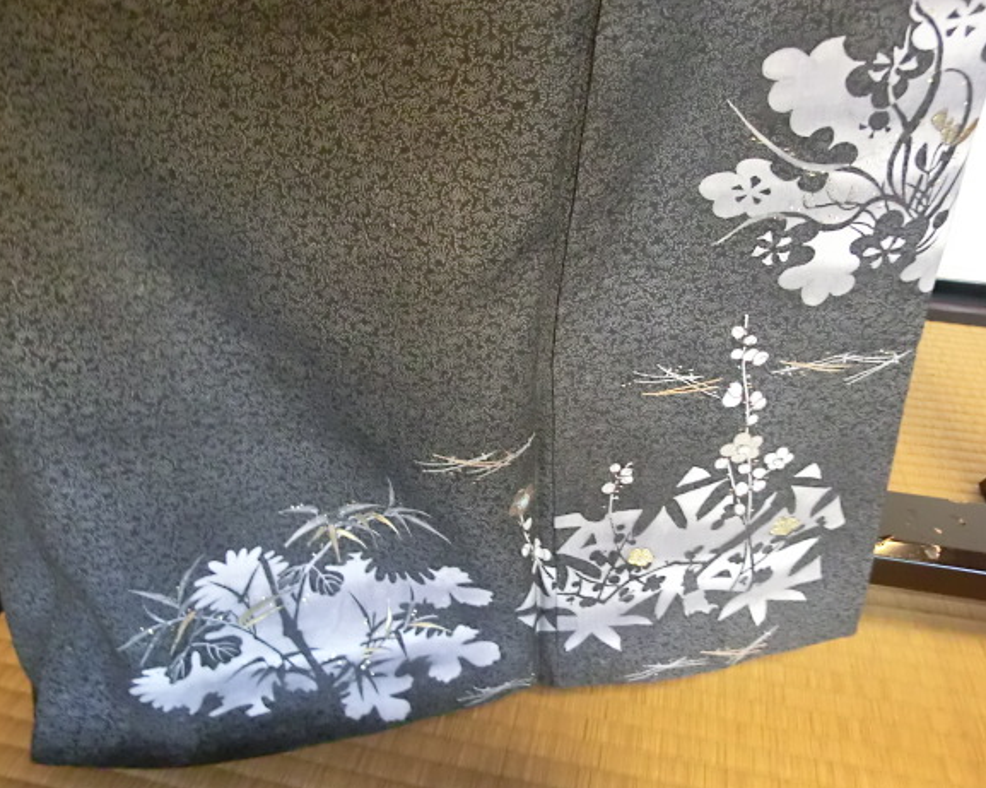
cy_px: 388
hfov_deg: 66.1
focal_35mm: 26
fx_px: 758
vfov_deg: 54.9
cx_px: 484
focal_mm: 4.24
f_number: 3
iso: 800
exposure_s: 1/25
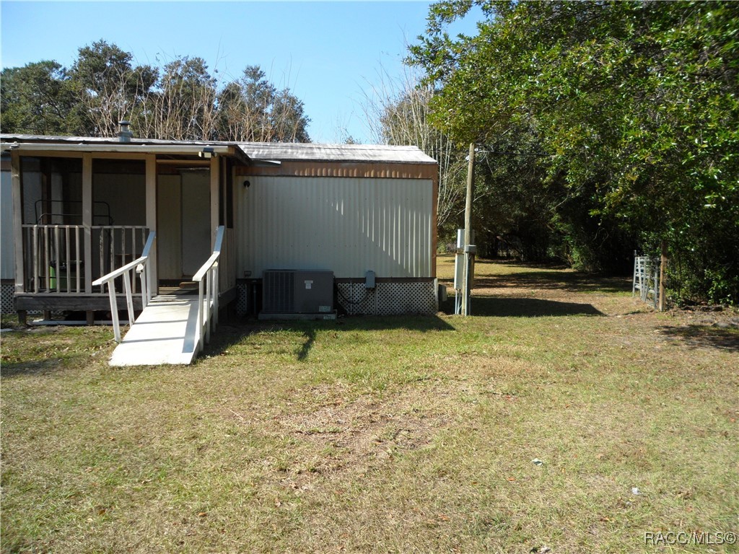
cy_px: 277
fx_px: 576
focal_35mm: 27
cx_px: 370
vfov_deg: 51.4
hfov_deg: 65.3
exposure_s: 1/500
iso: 80
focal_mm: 4.9
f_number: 3.5
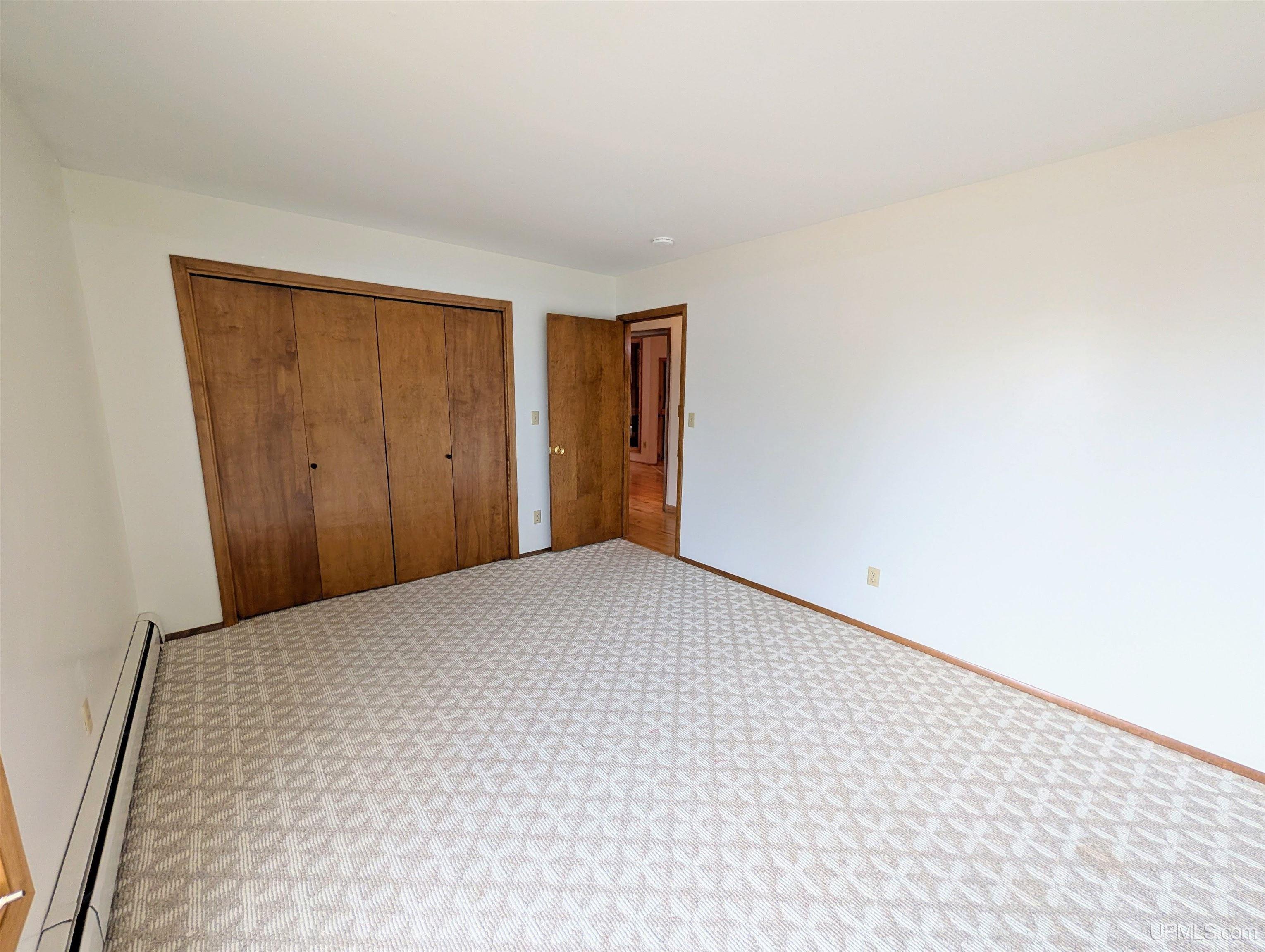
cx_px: 632
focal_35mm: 12
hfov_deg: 110.5
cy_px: 476
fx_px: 439
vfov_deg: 94.6
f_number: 1.7
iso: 164
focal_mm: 2.02
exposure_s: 1/185
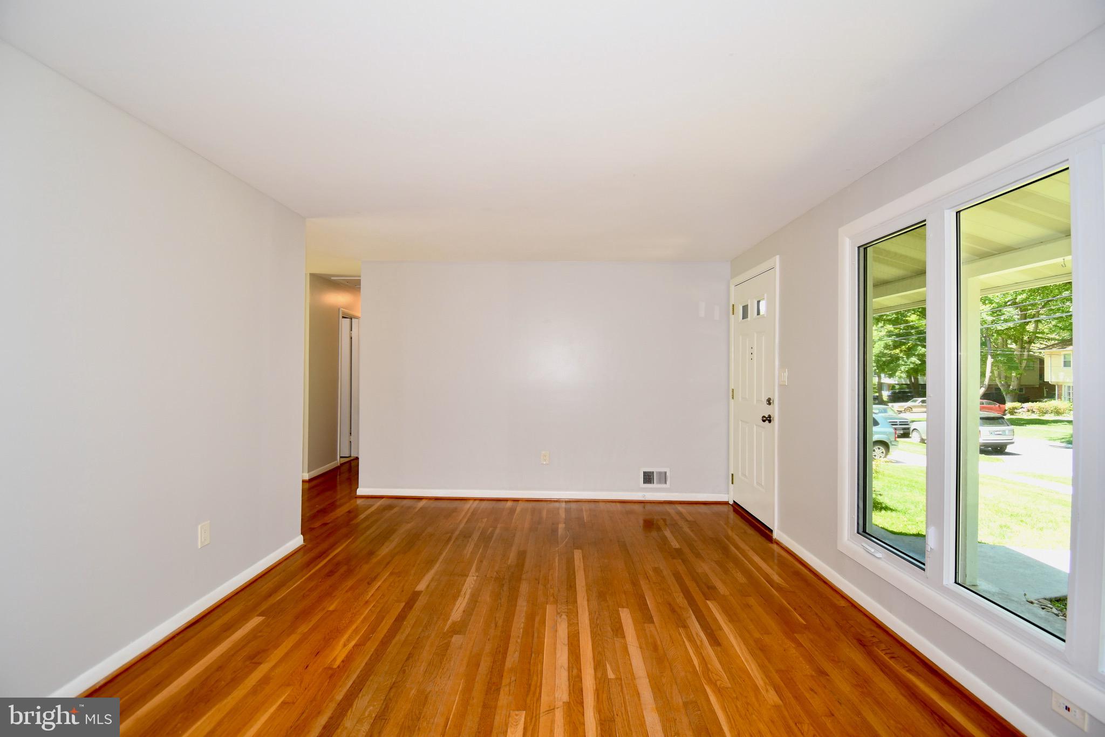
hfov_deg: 100.4
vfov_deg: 77.3
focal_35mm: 15
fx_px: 460
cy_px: 368
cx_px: 552
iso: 320
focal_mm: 10
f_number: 4.5
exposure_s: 1/60
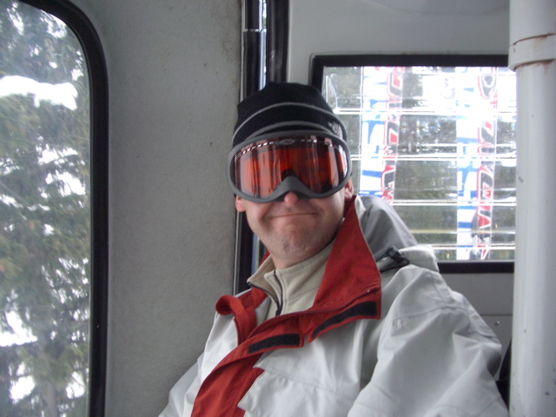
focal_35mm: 35
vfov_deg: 40.7
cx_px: 278
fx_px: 562
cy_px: 208
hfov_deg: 52.6
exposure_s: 1/80
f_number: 2.6
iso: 100
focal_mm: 5.8
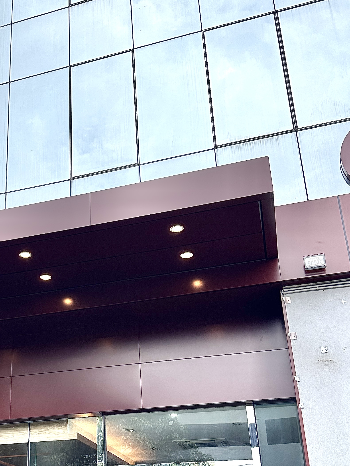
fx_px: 620
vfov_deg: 40.8
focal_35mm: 46
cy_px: 306
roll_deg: +0.0
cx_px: 62
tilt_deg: +23.7
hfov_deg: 30.6
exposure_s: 1/2967
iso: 80
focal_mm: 6.86
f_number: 1.78
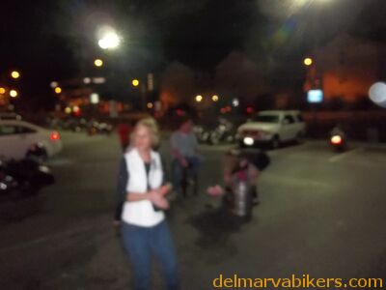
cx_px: 193
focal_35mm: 27
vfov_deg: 51.4
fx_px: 301
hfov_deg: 65.3
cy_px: 145
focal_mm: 4.9
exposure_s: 1/30
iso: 400
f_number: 3.5
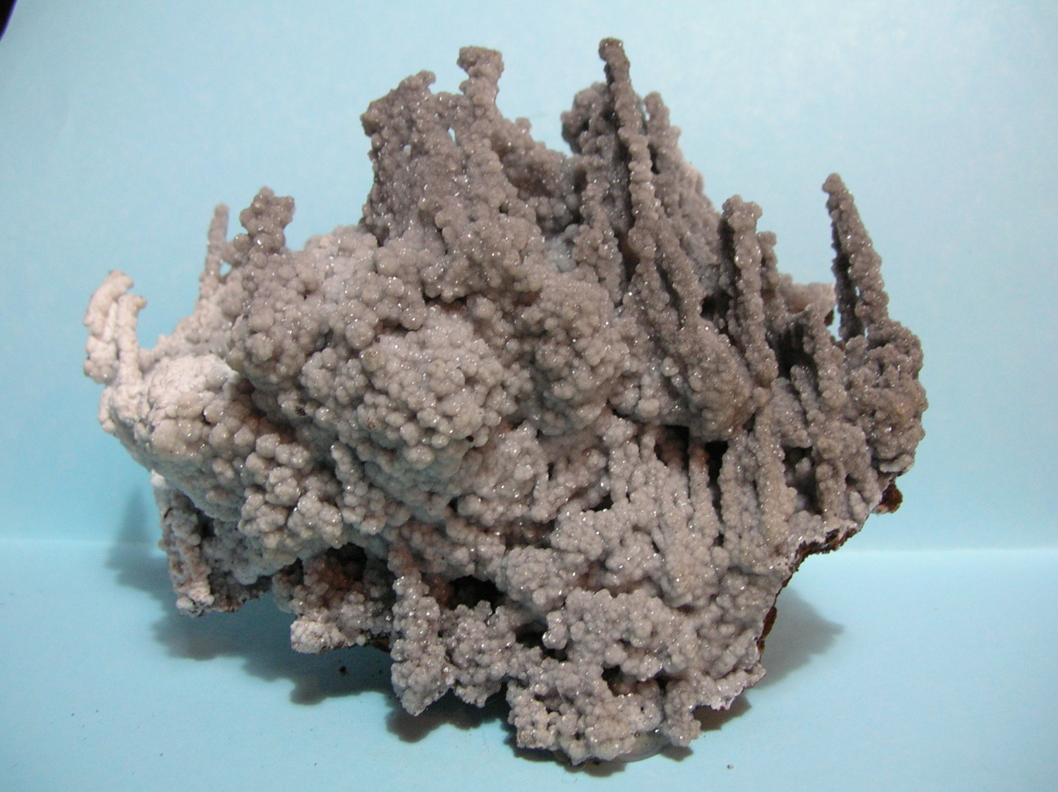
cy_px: 396
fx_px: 1099
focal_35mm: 36
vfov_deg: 39.6
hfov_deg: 51.4
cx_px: 529
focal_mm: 6
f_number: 2.7
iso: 99
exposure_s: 1/4
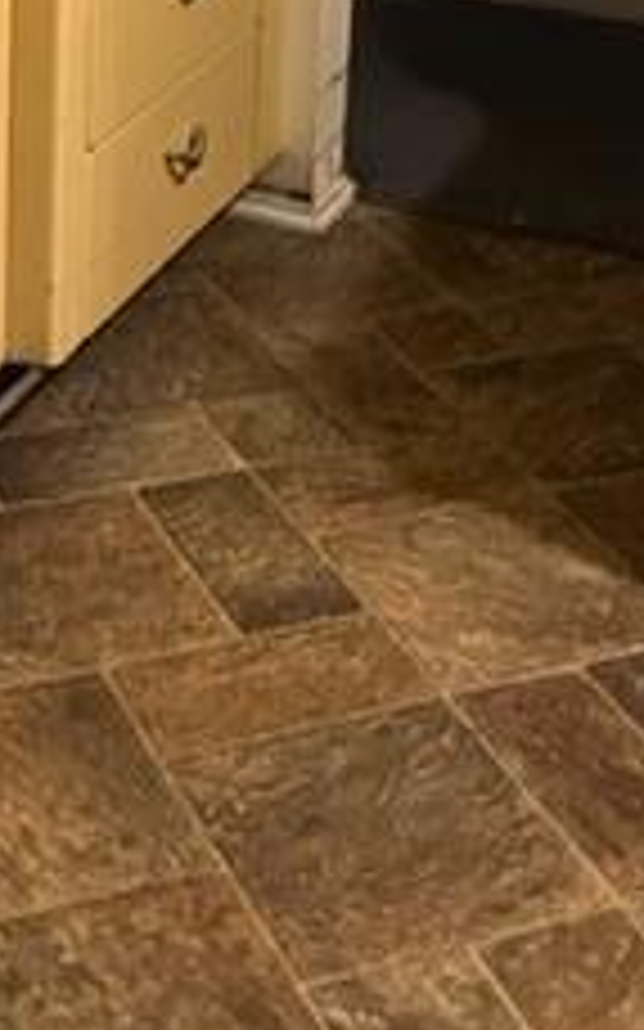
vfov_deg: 24.1
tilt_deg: -14.0
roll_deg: -3.1
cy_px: -243
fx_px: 2164
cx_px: 95
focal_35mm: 77
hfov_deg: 16.8
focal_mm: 5.1
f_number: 1.6
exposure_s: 1/40
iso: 640
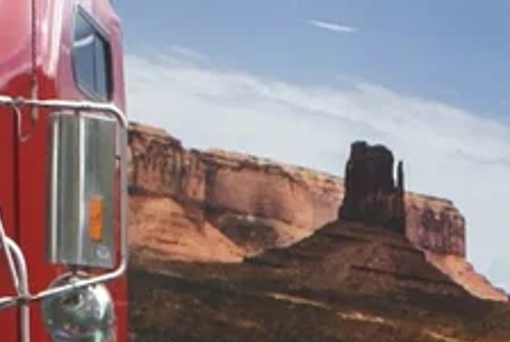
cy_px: 592
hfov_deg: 7.4
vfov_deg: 4.9
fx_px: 3958
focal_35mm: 279
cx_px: 474
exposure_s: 1/80
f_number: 8
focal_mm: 26
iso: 100
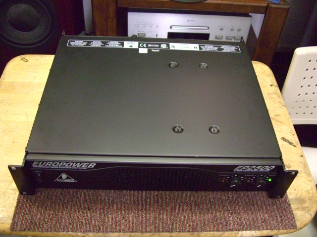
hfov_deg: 49.0
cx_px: 158
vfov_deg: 37.7
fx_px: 348
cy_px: 118
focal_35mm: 38
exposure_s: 1/80
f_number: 2.8
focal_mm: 7.9
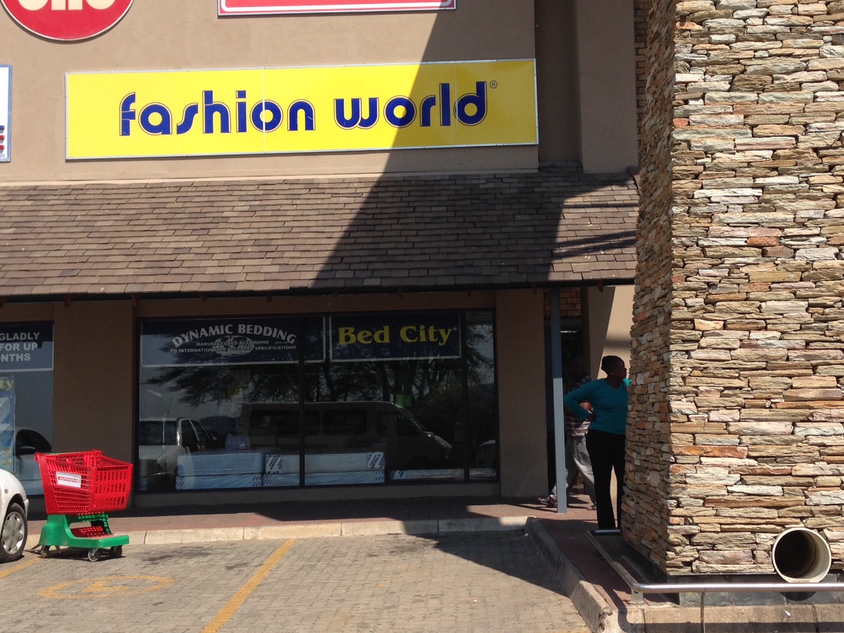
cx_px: 458
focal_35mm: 49
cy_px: 303
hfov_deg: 38.9
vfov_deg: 29.7
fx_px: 1195
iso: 50
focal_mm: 4.12
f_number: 2.4
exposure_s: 1/1323
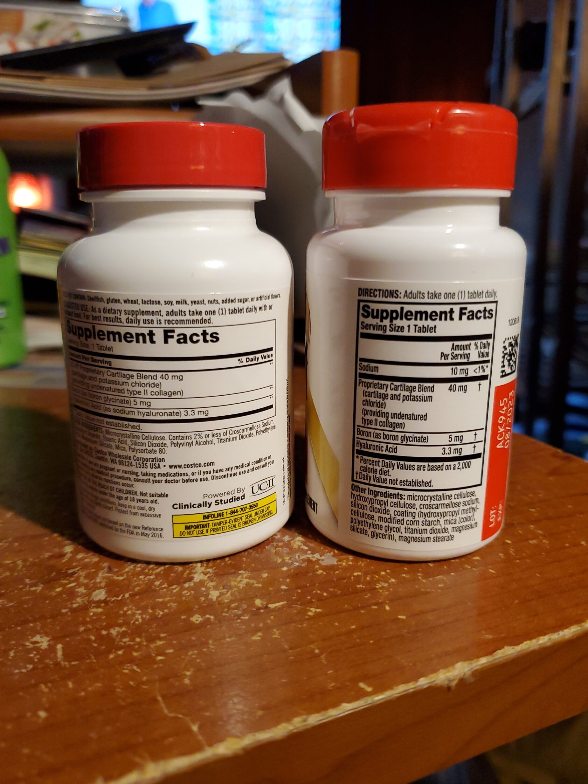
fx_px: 611
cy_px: 395
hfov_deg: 51.4
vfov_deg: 65.3
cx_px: 288
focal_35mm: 27
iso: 242
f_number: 1.5
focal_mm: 4.3
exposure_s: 1/60
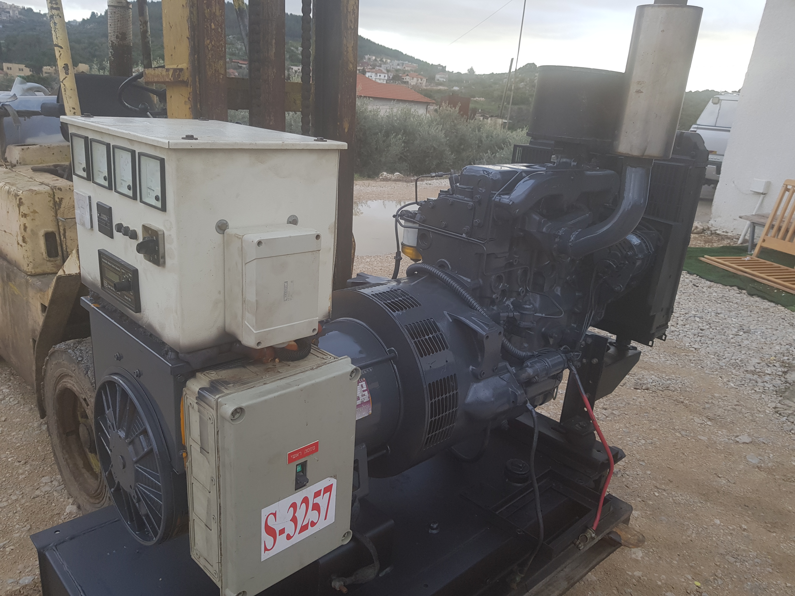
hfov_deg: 67.3
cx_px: 398
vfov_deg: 53.1
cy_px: 298
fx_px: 597
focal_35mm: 26
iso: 50
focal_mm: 4.2
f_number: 1.7
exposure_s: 1/120
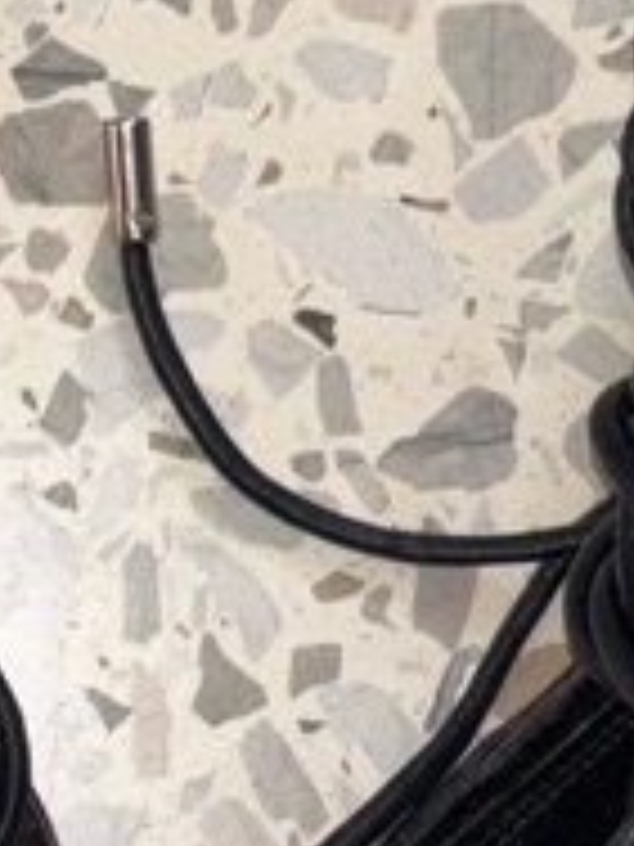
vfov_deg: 14.3
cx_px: -270
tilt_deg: -83.9
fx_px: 3370
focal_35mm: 138
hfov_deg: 10.4
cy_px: 410
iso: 50
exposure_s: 1/54
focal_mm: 5.96
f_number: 1.6
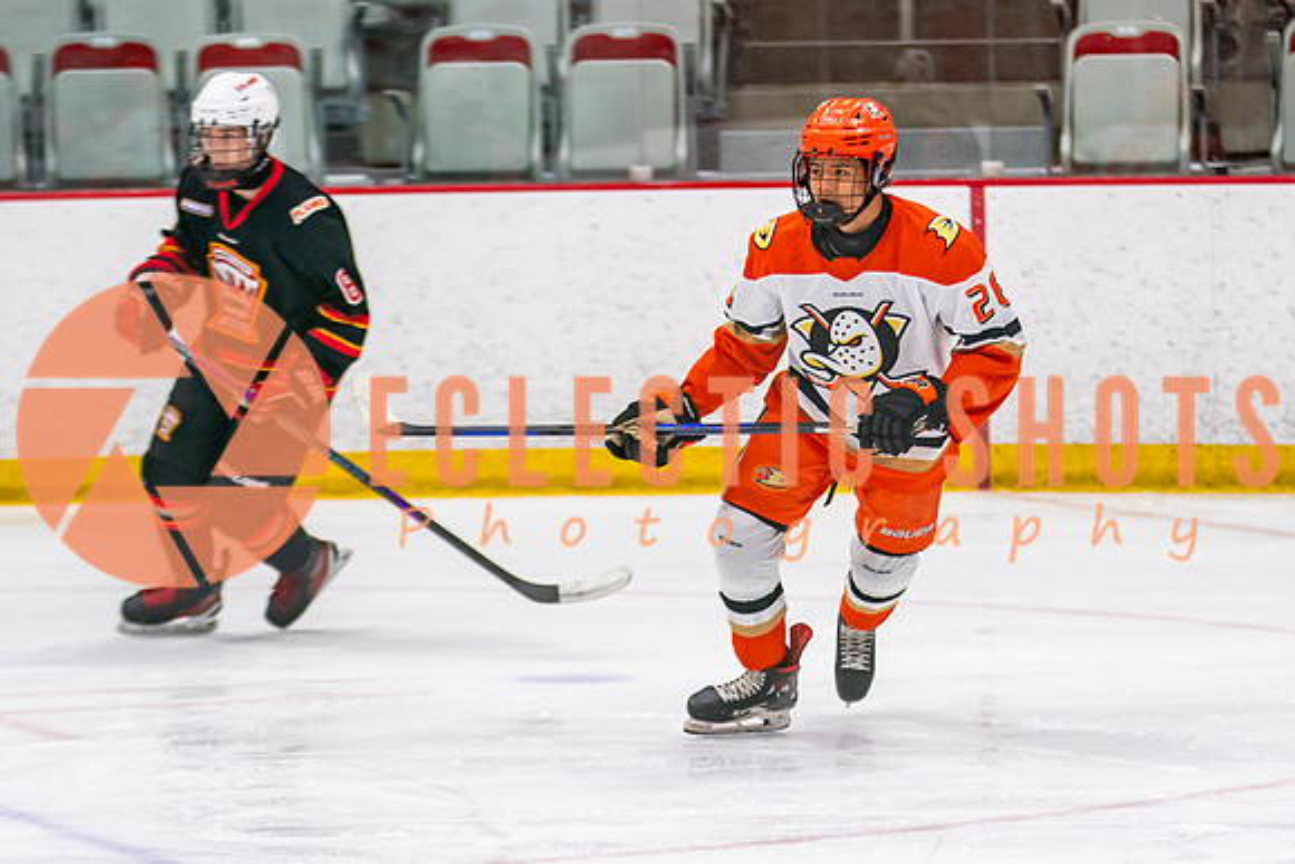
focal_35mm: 250
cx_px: 796
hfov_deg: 8.2
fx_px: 8988
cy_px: 615
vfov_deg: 5.5
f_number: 2.8
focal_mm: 125
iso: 800
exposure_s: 1/640
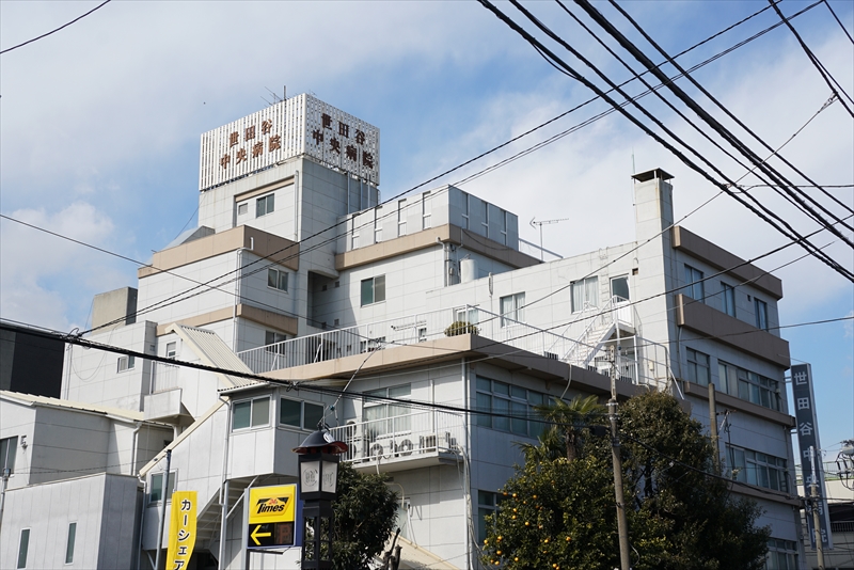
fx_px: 1163
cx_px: 427
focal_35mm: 49
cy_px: 285
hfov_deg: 40.3
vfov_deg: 27.5
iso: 100
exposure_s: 1/250
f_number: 8
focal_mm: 33
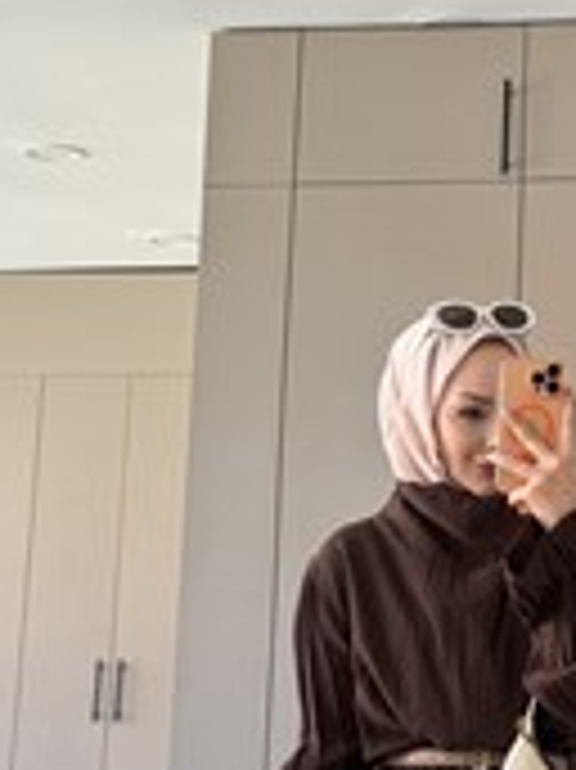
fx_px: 1288
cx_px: 459
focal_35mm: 58
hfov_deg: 24.8
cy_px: 903
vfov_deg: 29.1
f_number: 1.78
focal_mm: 6.76
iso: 80
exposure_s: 1/121
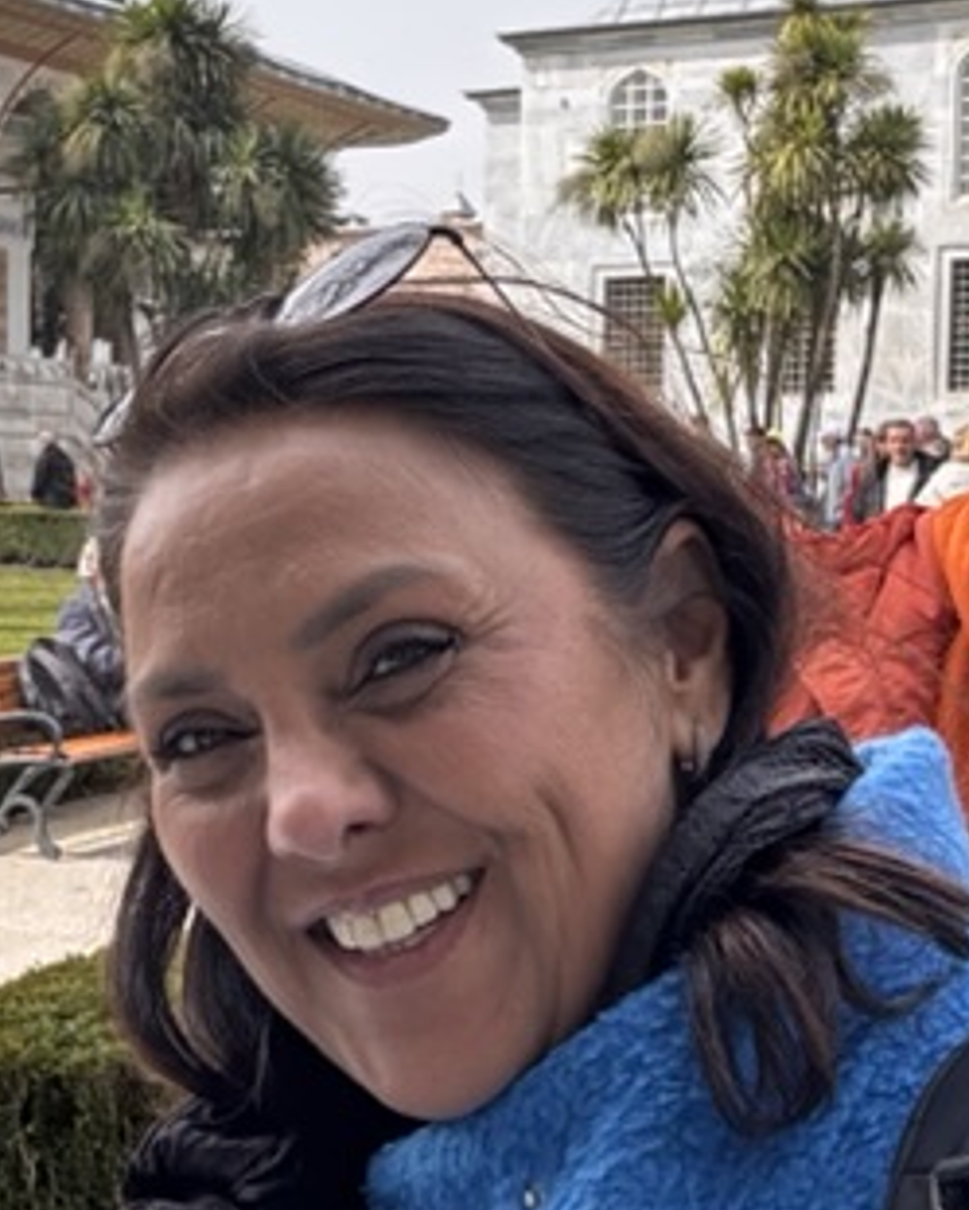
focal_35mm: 74
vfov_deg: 25.7
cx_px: 214
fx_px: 2651
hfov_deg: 20.5
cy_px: 587
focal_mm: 2.69
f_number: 1.9
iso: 25
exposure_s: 1/221
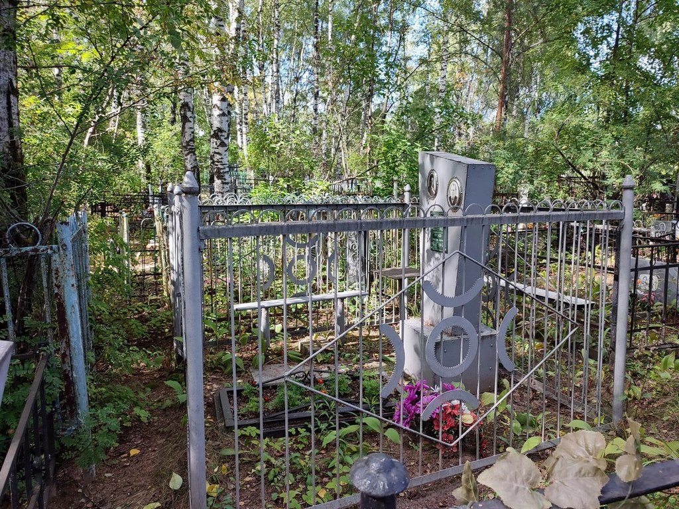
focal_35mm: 25
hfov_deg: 69.4
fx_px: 490
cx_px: 340
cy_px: 254
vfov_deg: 54.9
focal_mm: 6.04
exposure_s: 1/100
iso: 72
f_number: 1.9
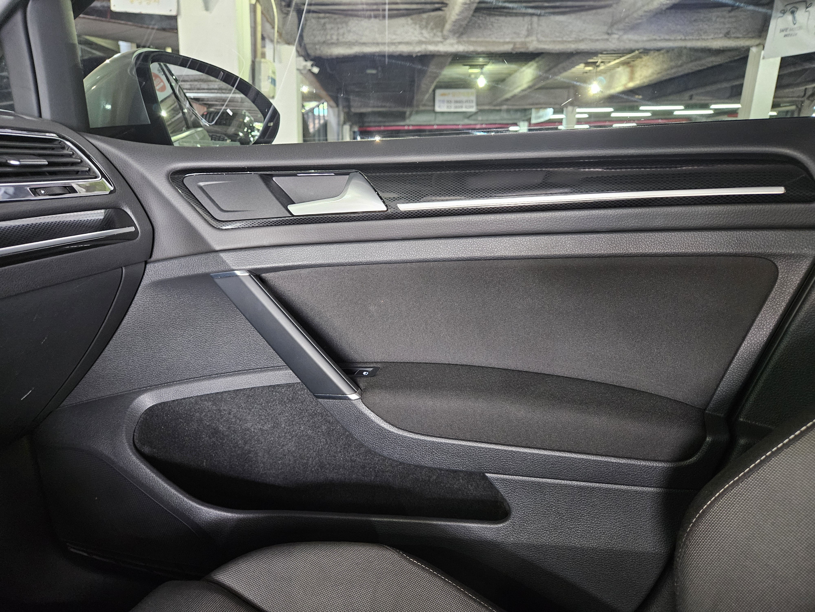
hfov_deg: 73.9
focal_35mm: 23
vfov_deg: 58.9
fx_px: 542
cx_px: 408
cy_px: 306
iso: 640
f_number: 1.8
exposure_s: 1/24
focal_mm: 5.4
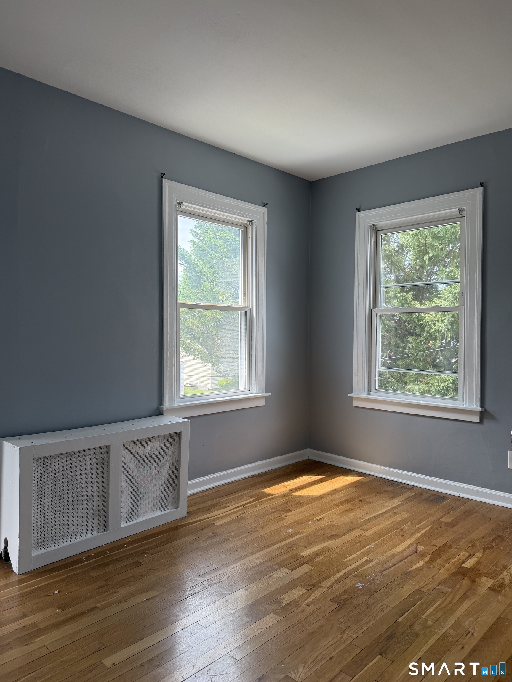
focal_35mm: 24
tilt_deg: -0.2
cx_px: 256
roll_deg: -0.1
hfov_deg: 56.8
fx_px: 473
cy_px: 341
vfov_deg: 71.6
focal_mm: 6.76
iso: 100
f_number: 1.78
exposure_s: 1/307
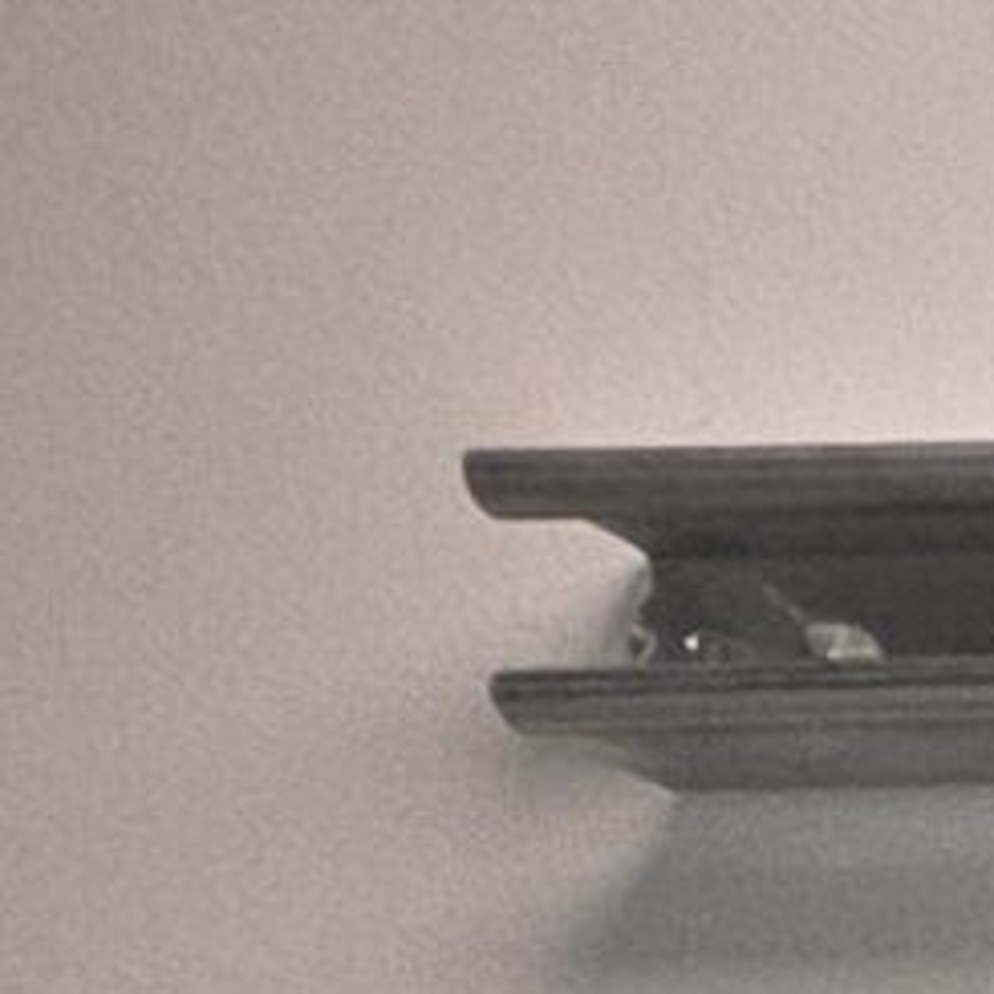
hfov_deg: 8.8
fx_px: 3898
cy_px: 2763
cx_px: 3684
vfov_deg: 10.9
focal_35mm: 120
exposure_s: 1/60
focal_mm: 2.2
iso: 100
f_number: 1.9
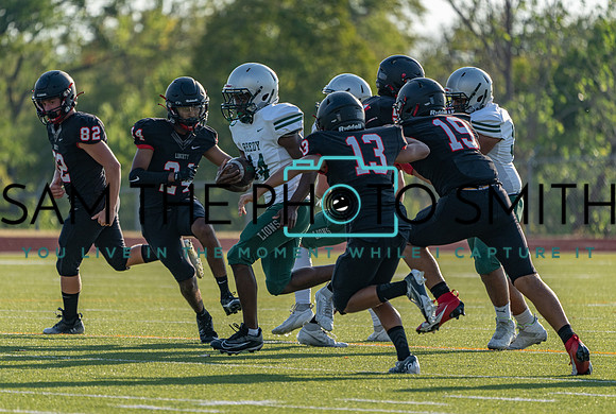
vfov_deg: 3.0
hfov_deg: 4.5
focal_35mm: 459
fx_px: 7867
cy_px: 231
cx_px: 270
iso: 400
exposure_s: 1/1250
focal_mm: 400
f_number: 5.6
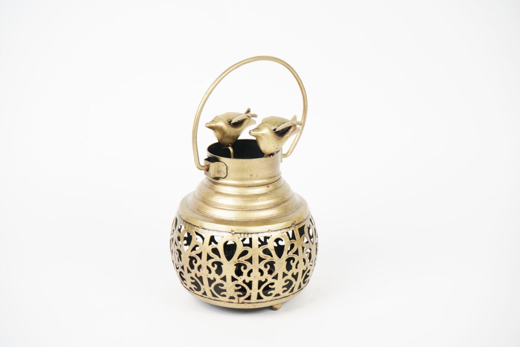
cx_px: 260
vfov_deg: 19.5
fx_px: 1011
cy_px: 174
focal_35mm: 70
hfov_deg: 28.8
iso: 3200
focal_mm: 70
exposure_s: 1/160
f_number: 11
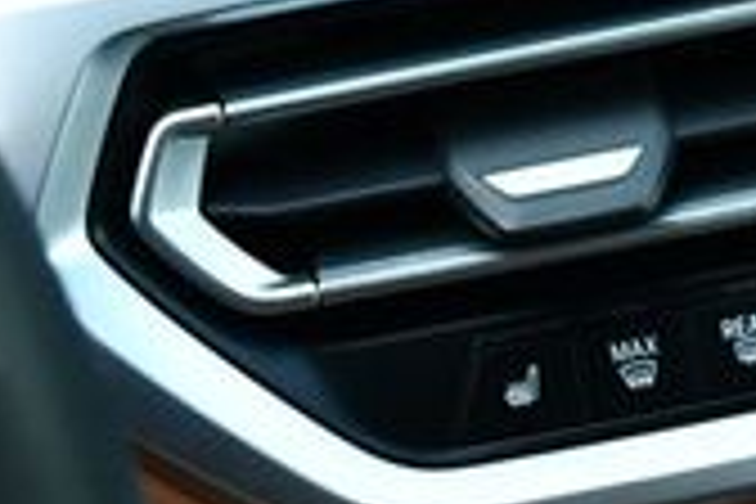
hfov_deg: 14.2
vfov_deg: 9.7
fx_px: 2877
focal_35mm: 137
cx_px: 1044
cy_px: -238
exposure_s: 1/250
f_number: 3.5
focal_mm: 18
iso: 800
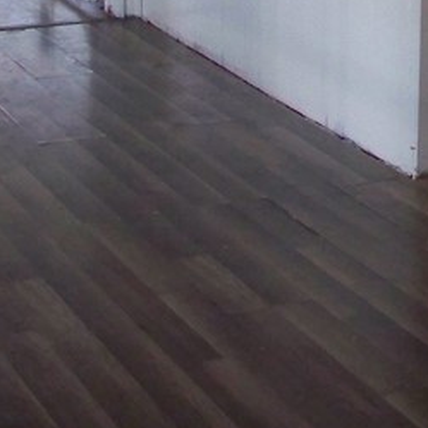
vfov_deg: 13.7
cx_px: 340
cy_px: -217
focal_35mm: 120
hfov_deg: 14.5
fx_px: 1679
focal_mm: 5.85
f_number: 2.8
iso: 320
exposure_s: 1/30
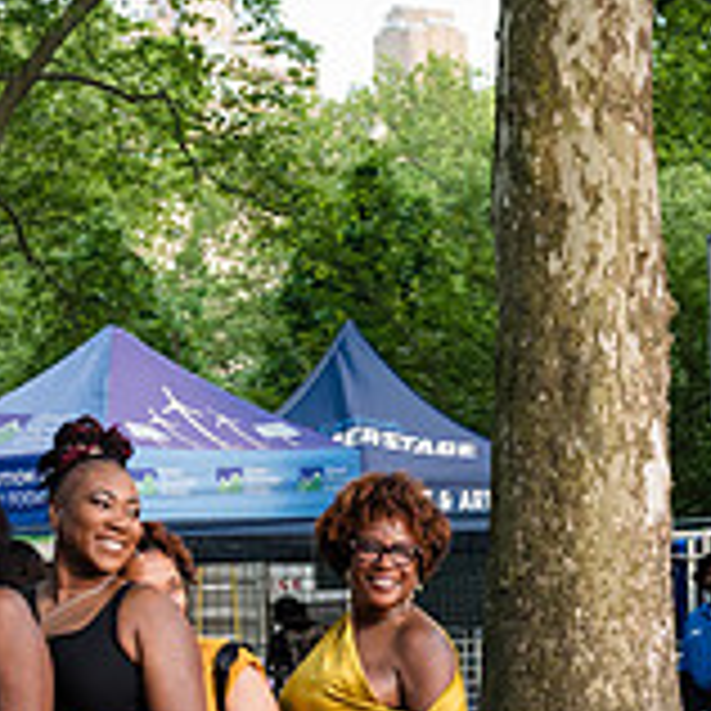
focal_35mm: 121
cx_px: 563
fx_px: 2812
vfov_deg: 14.1
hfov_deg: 14.3
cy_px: 773
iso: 1000
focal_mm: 34
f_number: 3.5
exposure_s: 1/250
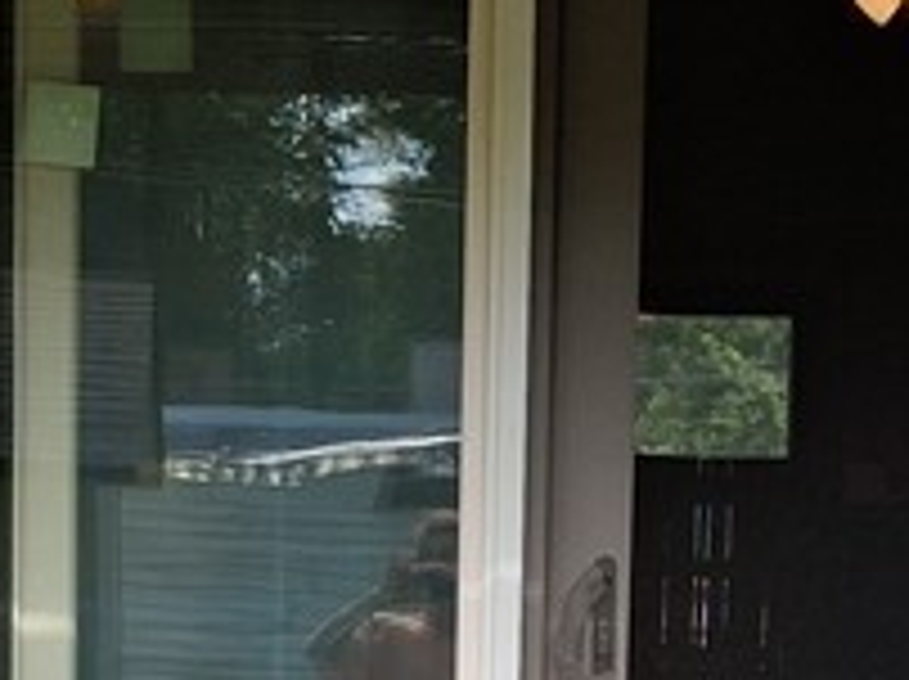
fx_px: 3462
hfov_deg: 15.0
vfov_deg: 10.8
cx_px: 410
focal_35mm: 132
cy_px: 1004
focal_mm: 3.98
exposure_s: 1/243
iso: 25
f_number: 1.8
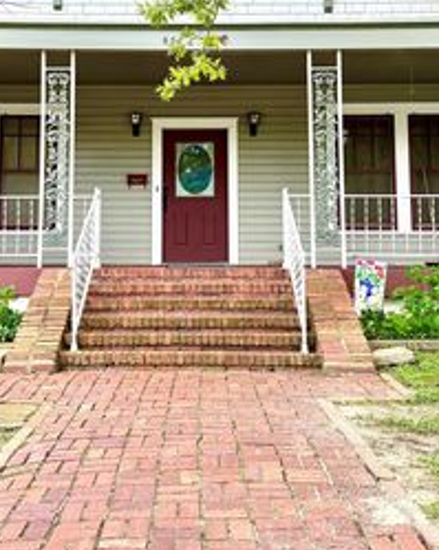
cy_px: 162
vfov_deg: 38.9
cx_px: 190
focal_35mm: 47
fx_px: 764
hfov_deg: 32.0
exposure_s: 1/849
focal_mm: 6.76
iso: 100
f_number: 1.78
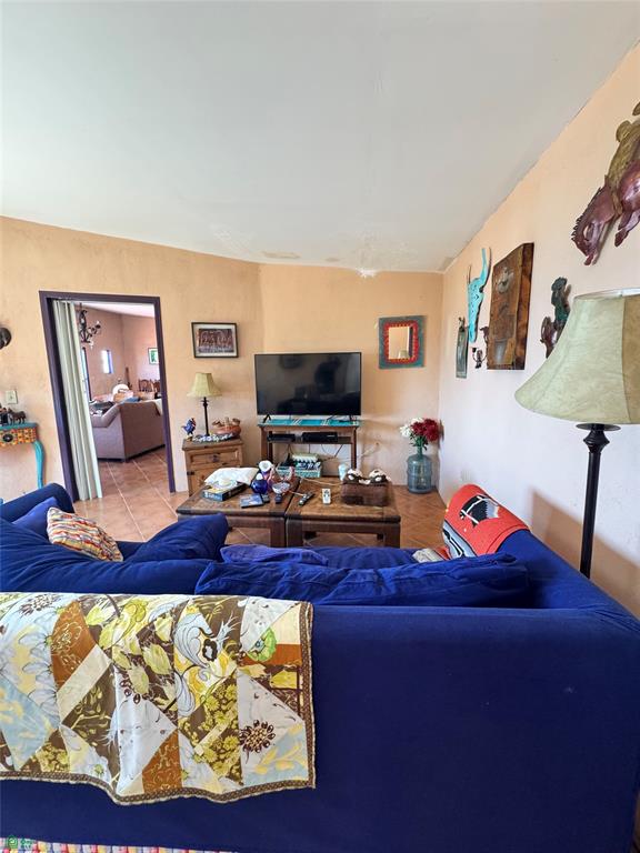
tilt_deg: -9.1
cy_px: 426
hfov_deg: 85.7
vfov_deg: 102.1
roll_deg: +0.6
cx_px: 320
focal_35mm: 14
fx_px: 345
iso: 320
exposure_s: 1/78
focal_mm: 2.22
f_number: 2.2
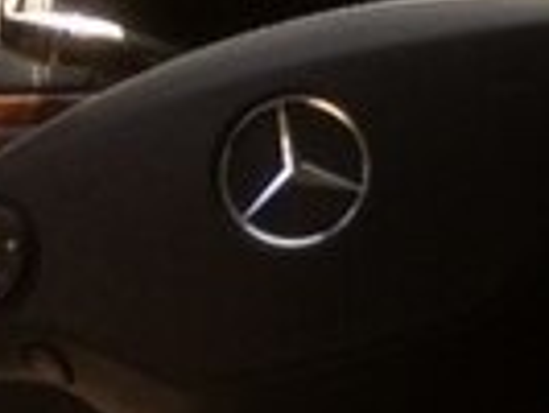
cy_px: 262
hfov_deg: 11.9
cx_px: 1172
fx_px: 2286
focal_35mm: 144
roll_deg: -0.8
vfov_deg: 10.3
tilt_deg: -24.2
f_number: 2.2
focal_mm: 4.15
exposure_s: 1/419
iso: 32
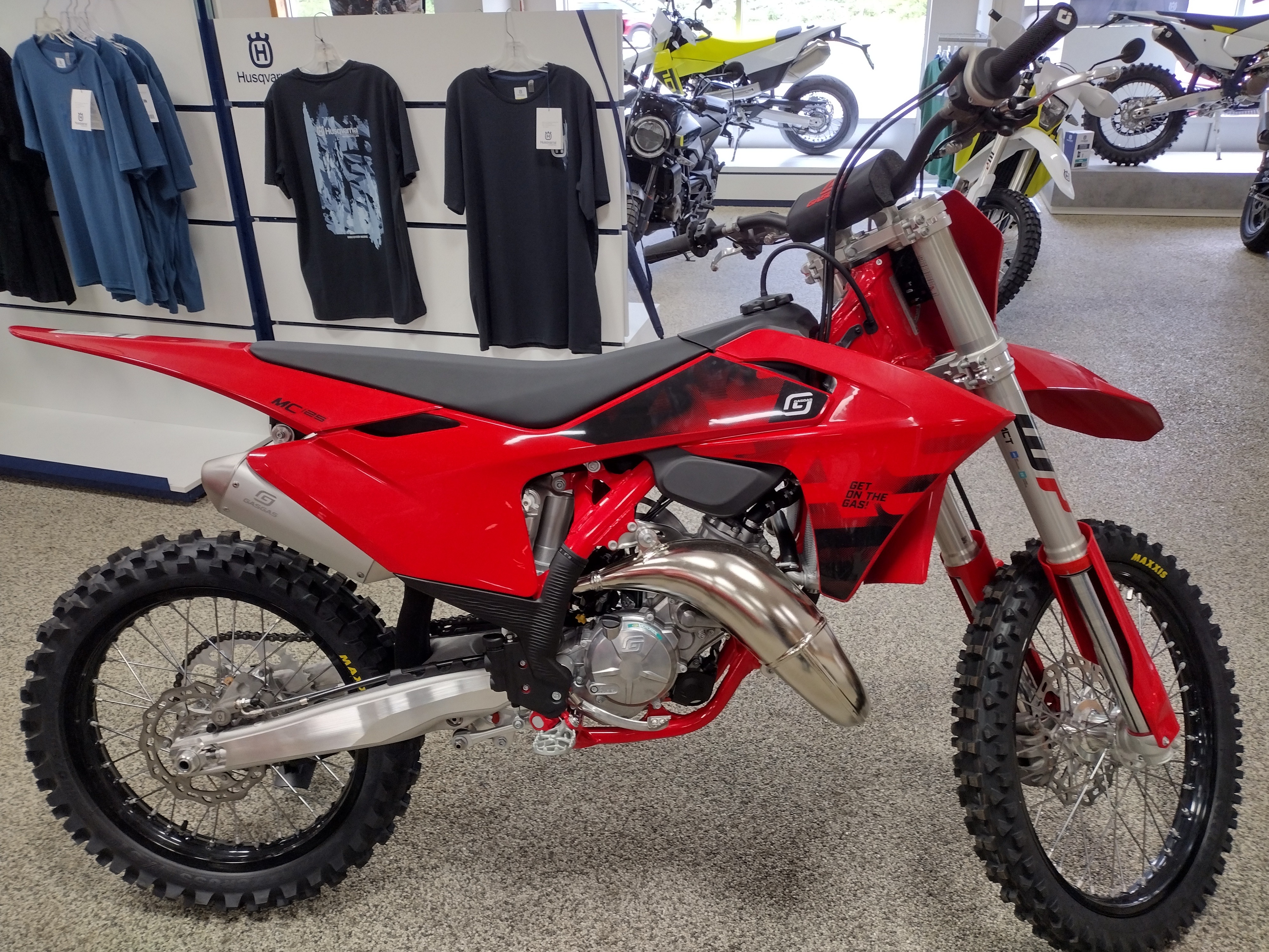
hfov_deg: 65.3
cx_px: 634
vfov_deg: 51.4
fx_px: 990
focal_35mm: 27
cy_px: 476
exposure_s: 1/60
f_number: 1.7
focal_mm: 4.71
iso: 131
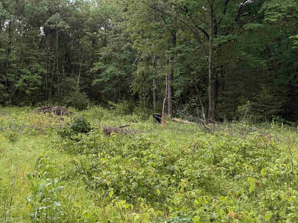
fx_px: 379
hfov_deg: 40.0
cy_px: 62
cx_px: 34
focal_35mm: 44
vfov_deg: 32.4
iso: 100
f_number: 1.78
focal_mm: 6.76
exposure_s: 1/607
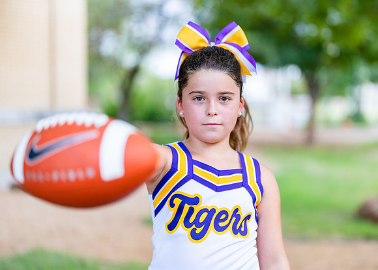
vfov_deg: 24.7
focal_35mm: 57
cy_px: 139
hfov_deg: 34.1
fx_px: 615
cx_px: 219
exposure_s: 1/400
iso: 400
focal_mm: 50
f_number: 1.2
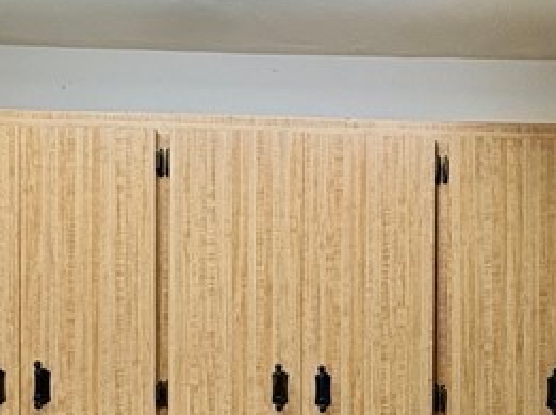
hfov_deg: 33.7
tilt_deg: -0.3
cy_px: 464
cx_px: 460
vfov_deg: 24.6
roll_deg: +0.3
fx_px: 882
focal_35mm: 55
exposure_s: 1/60
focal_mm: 2.22
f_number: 2.2
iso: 125
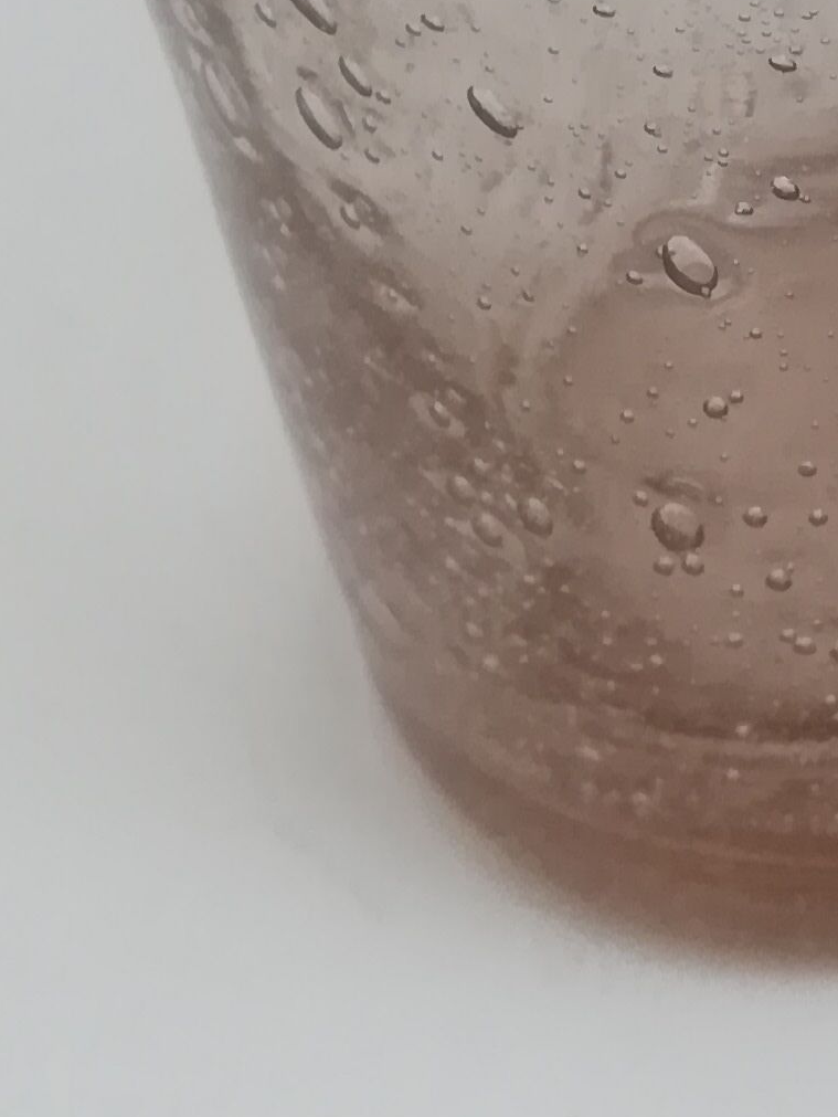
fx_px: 3290
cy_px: -96
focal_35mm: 102
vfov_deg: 18.6
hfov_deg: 14.2
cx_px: 934
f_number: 2.2
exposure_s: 1/33.3
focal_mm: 3.83
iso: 200
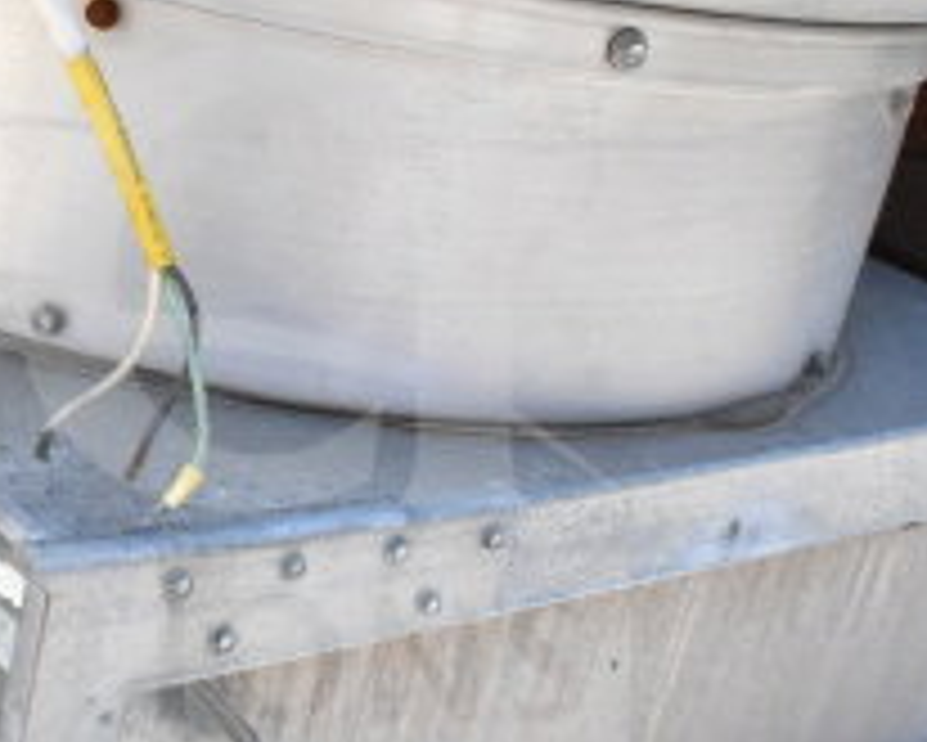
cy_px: 407
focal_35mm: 75
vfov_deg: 20.4
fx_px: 2059
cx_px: 122
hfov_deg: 24.7
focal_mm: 18
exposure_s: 1/800
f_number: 14
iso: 6400
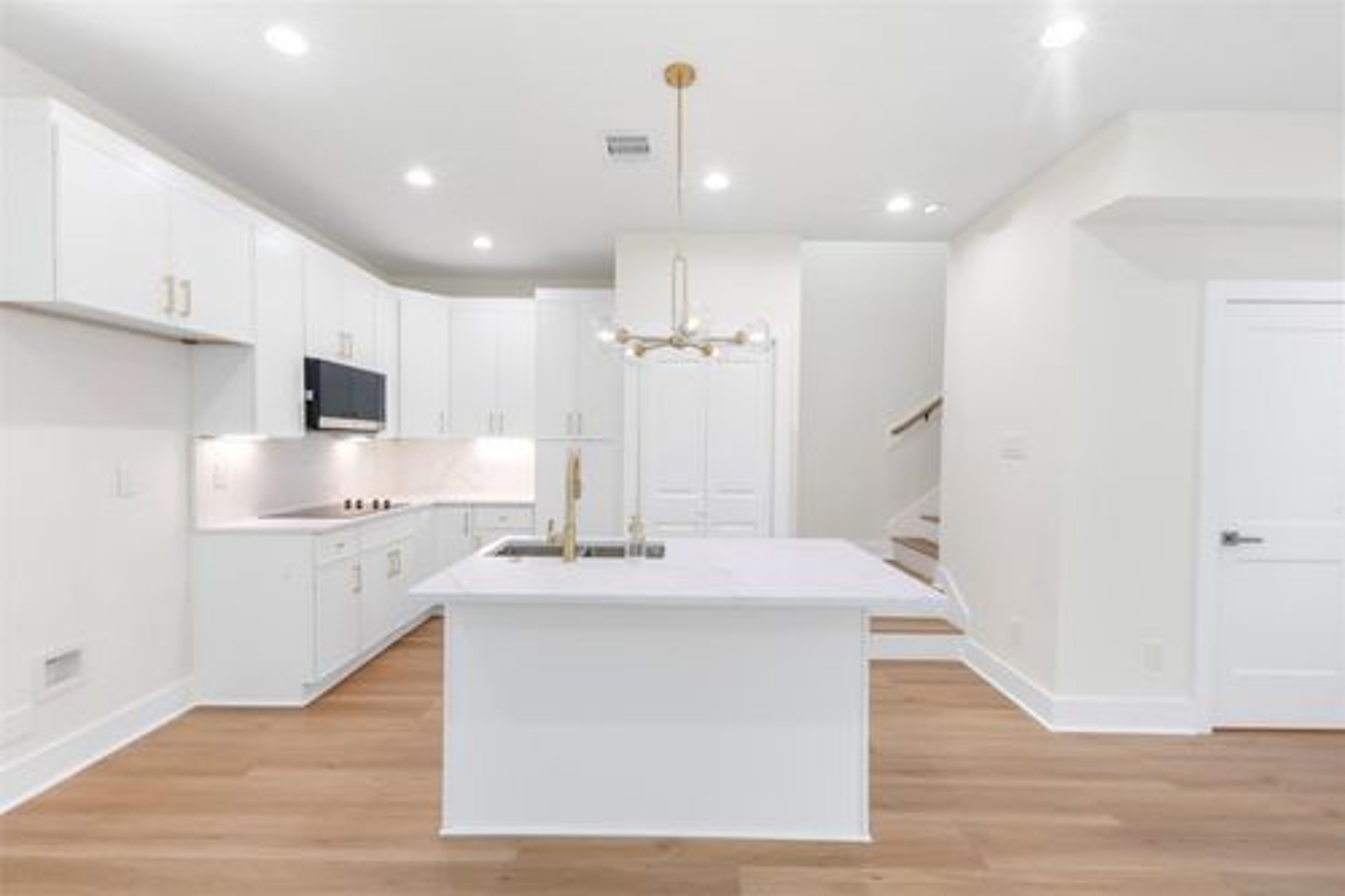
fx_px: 560
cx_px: 672
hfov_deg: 100.4
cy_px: 448
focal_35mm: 15
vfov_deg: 77.3
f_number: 9
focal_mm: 15
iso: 250
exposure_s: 1.6
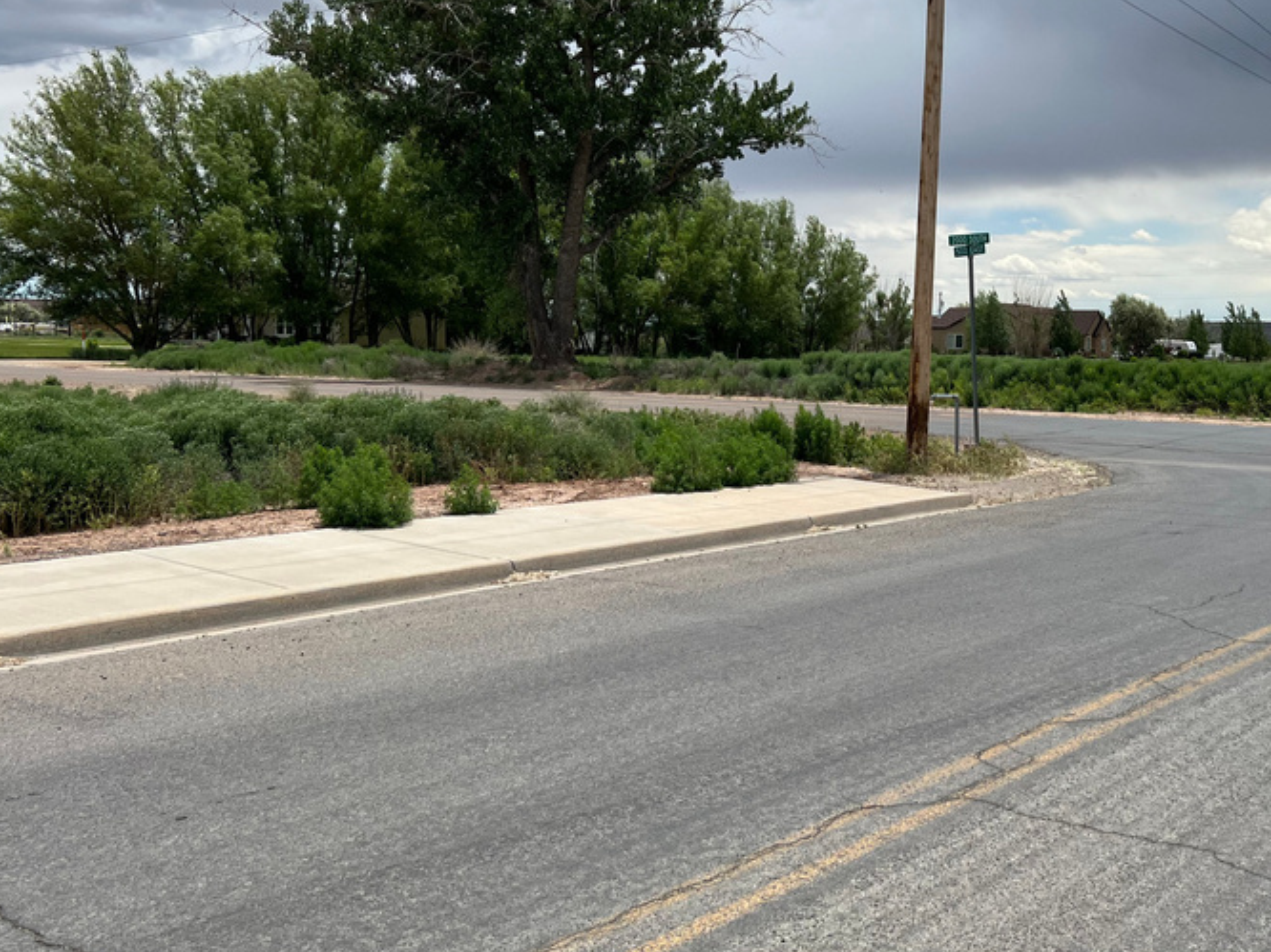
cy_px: 441
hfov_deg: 46.0
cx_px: 859
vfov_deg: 35.9
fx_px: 1468
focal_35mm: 40
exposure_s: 1/5319
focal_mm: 5.7
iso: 50
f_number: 1.5
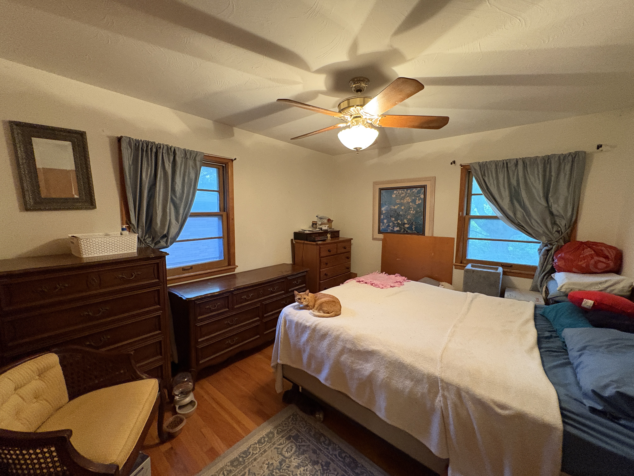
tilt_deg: -5.3
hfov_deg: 102.1
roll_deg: -1.6
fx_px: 256
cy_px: 238
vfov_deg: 85.7
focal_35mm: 14
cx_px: 317
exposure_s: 1/60
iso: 640
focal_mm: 2.22
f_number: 2.2
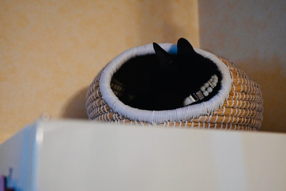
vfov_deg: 31.9
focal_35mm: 42
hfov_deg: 46.4
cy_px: 96
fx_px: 334
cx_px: 143
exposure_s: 1/100
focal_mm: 28
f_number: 2.8
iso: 3200
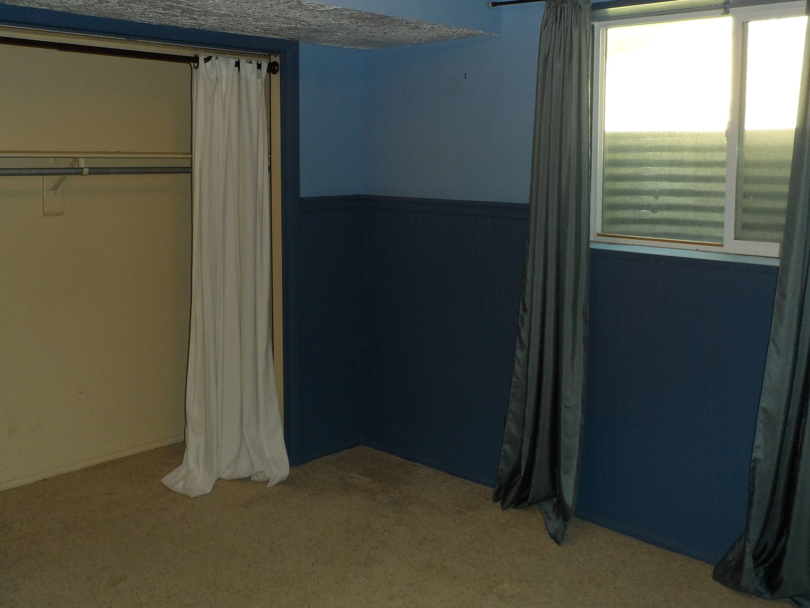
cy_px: 223
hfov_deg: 55.3
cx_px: 424
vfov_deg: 42.6
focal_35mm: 33
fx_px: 772
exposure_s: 1/30
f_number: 3.2
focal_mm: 4
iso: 120
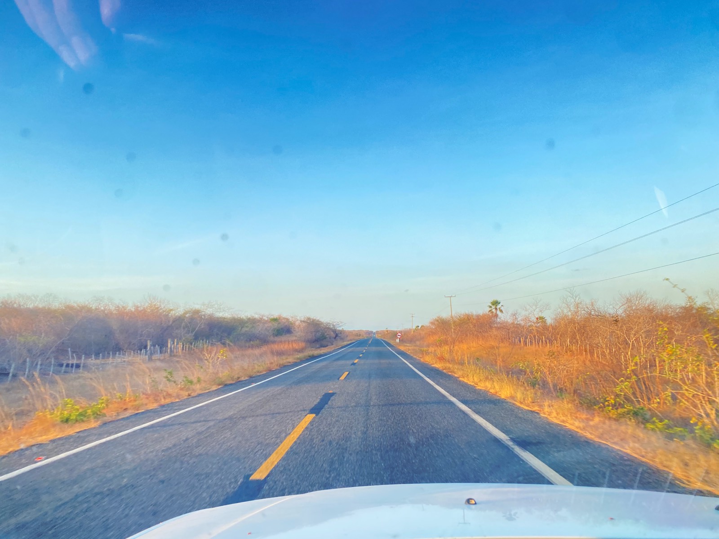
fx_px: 540
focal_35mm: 26
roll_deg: +1.1
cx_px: 360
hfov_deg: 67.3
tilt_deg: +8.1
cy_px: 270
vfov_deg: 53.1
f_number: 1.8
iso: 64
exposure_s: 1/121
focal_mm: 4.25
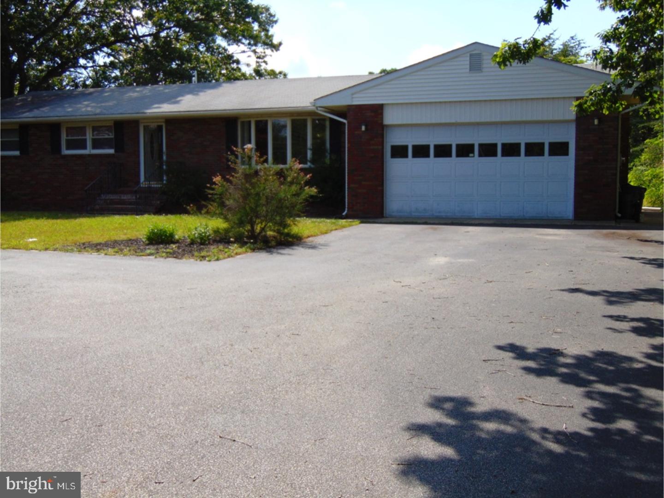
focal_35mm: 42
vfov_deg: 34.3
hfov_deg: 44.8
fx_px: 806
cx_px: 332
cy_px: 249
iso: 80
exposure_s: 1/800
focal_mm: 7.6
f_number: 8.7
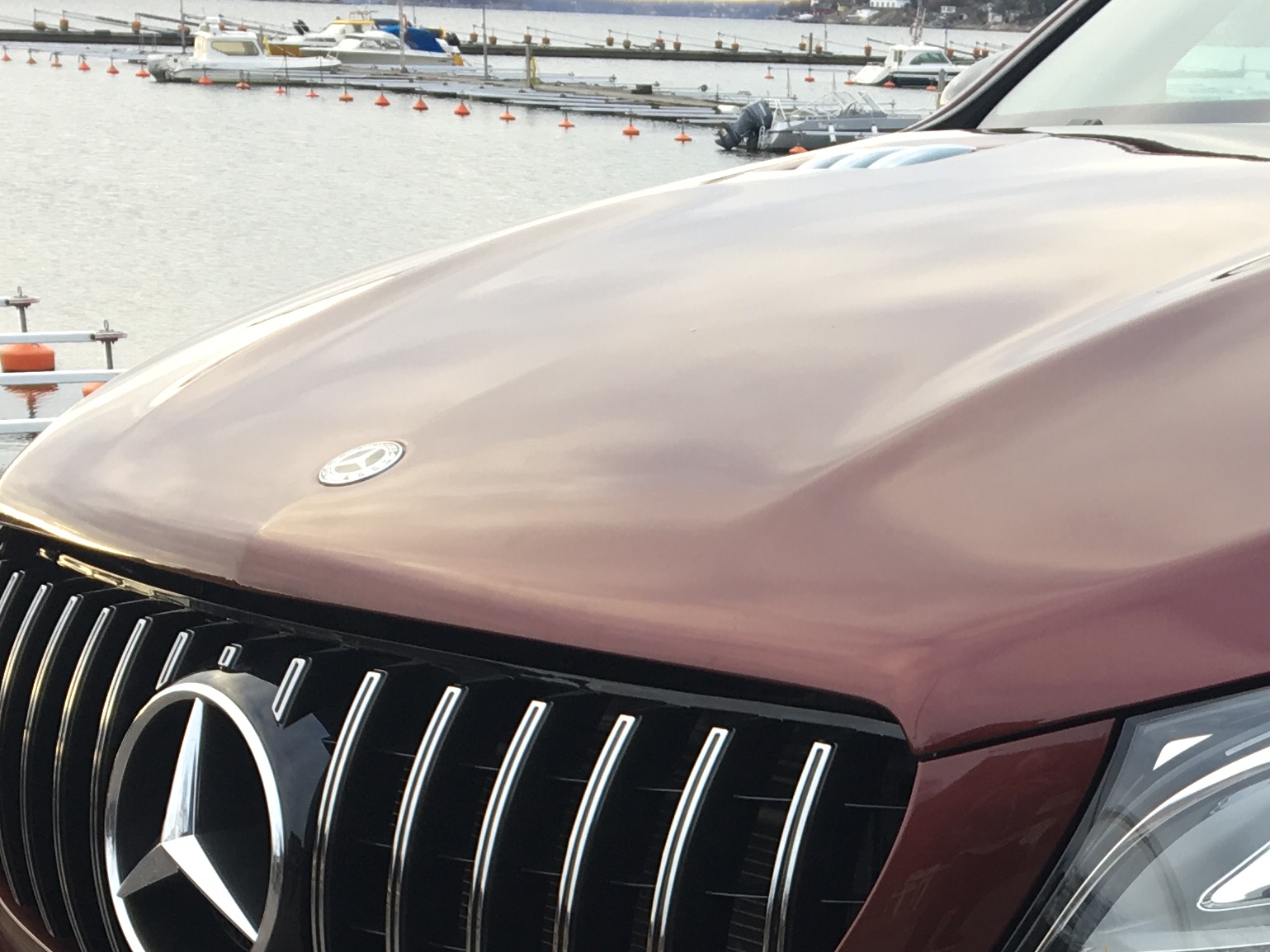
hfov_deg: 25.3
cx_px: 975
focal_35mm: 76
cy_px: 1142
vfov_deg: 18.4
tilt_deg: -21.8
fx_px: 2788
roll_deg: -2.7
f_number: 2.2
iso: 25
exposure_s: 1/102
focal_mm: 4.15
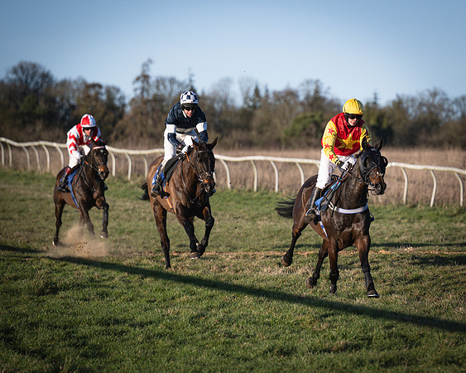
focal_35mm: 271
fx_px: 3731
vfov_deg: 5.7
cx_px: 364
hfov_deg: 7.1
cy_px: 214
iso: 100
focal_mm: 135
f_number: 2.8
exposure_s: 1/2000
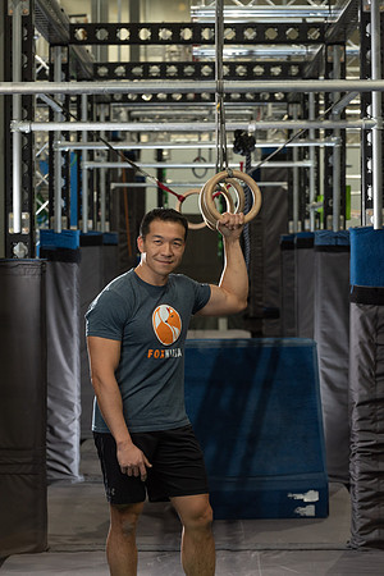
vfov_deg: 17.1
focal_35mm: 120
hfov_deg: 11.4
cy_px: 288
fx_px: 1920
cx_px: 192
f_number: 5
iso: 500
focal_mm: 120
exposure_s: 1/50
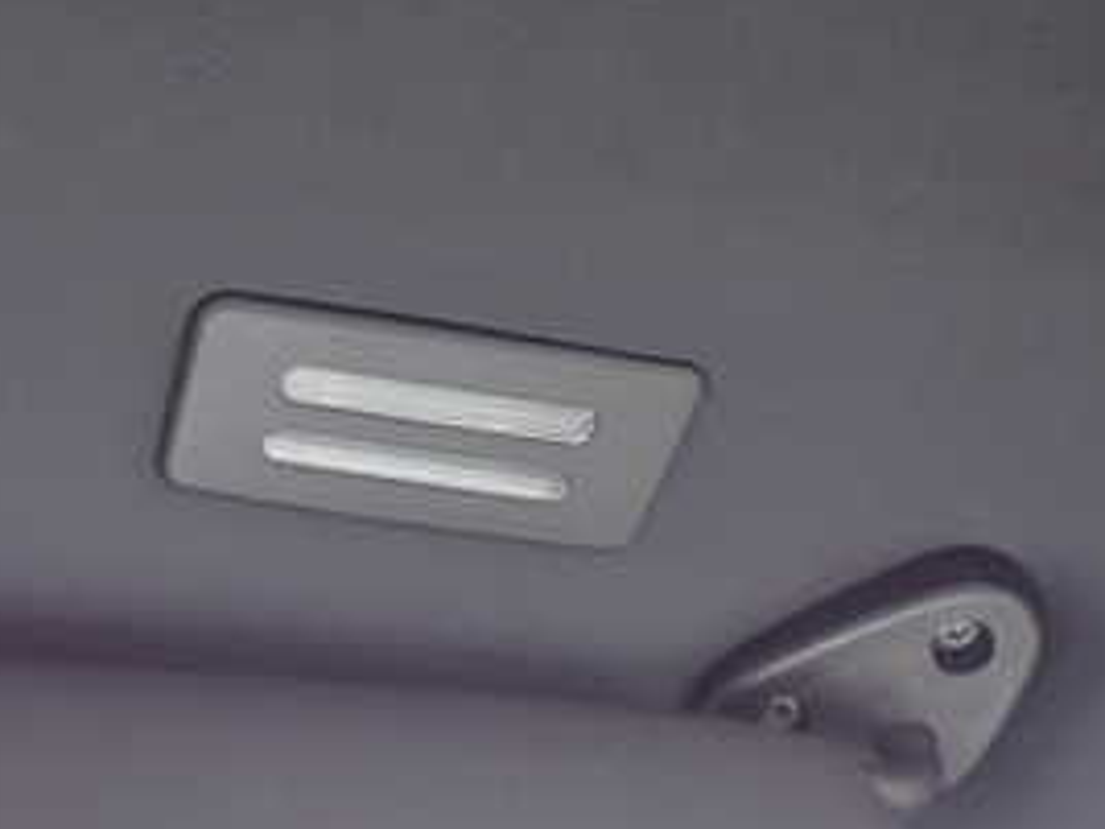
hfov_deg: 31.9
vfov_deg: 25.0
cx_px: 16
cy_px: 813
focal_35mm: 56
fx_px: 1788
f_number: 2
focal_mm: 4.5
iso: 250
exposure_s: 1/30
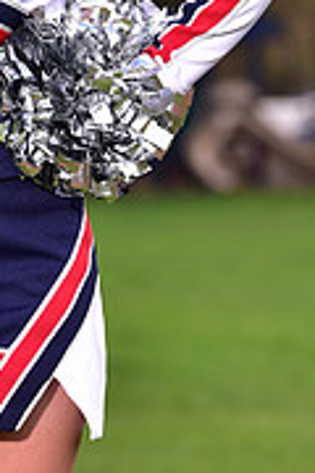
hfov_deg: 3.4
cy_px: -105
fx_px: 5276
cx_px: -20
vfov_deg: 5.1
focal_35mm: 402
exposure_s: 1/250
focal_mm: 125
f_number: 5
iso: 200
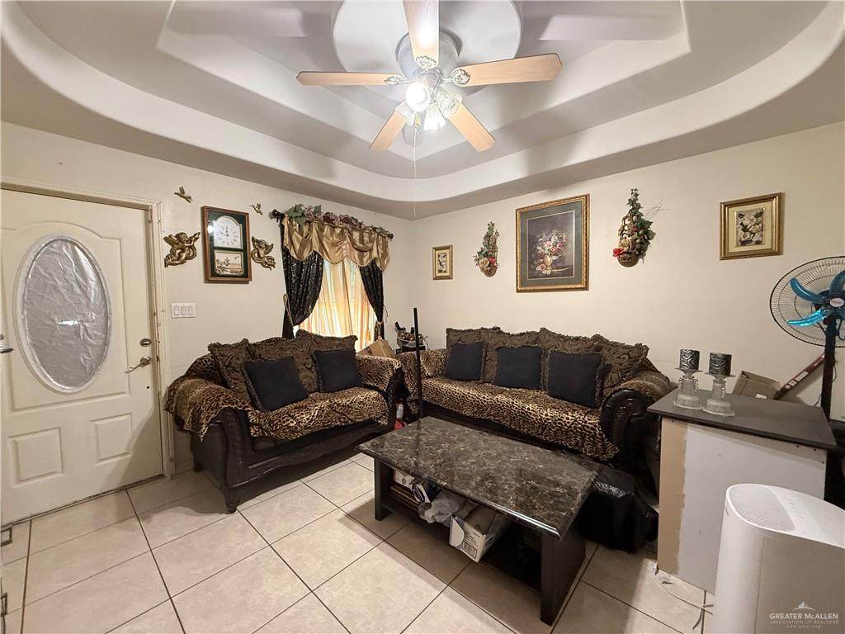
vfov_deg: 85.7
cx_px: 422
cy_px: 317
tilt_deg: -3.5
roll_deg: +1.2
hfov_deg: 102.1
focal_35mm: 14
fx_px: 342
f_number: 2.2
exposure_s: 1/60
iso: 400
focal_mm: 2.22
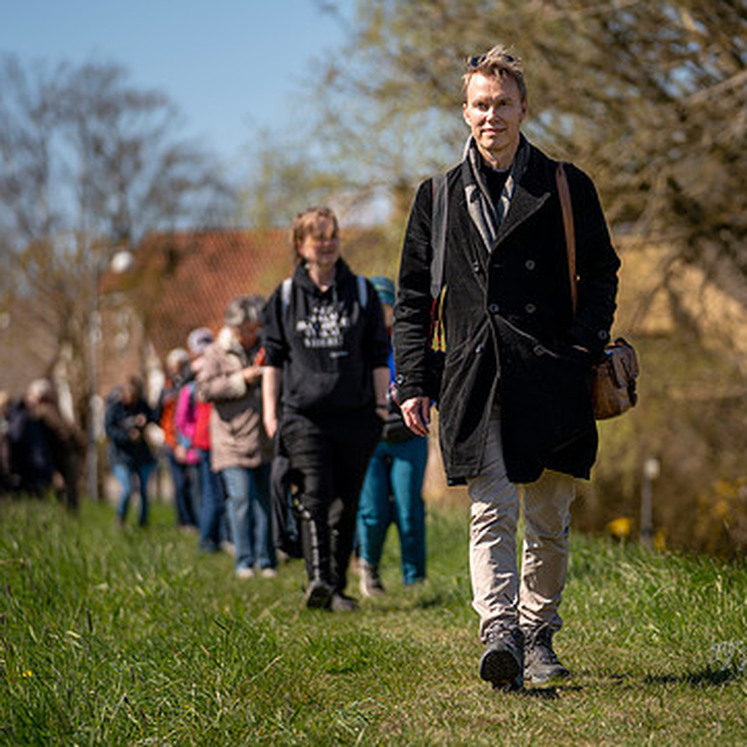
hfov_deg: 10.2
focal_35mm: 172
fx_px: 4199
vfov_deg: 10.2
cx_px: 407
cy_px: 380
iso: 100
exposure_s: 1/1250
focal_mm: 120
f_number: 2.8
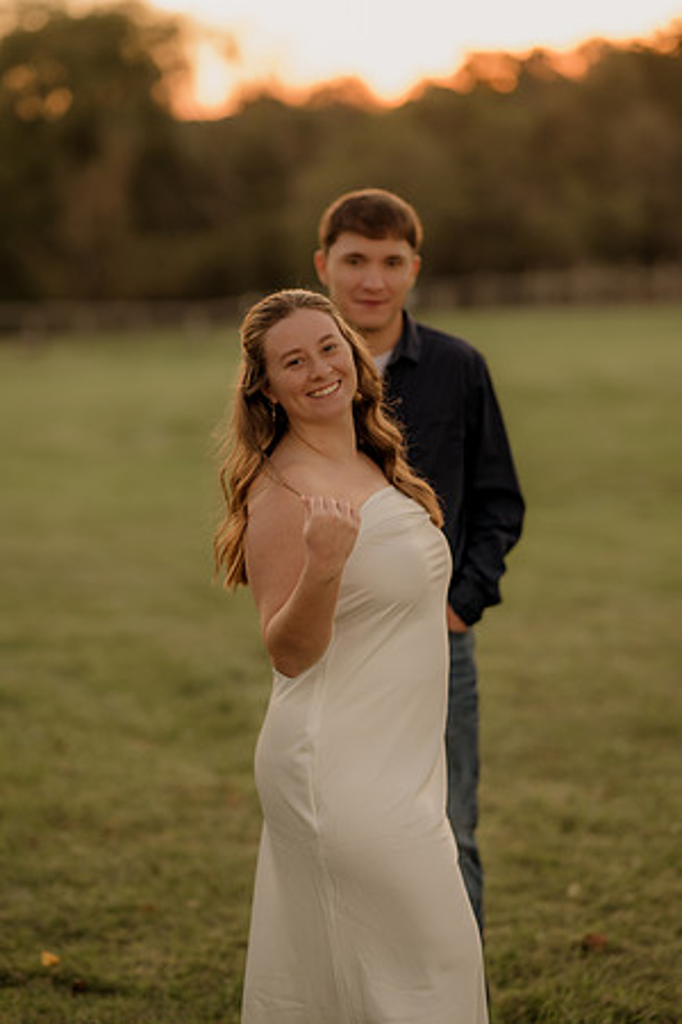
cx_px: 341
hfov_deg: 16.1
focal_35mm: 85
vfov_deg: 23.9
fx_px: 2415
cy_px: 512
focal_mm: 85
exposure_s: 1/125
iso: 100
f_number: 1.8
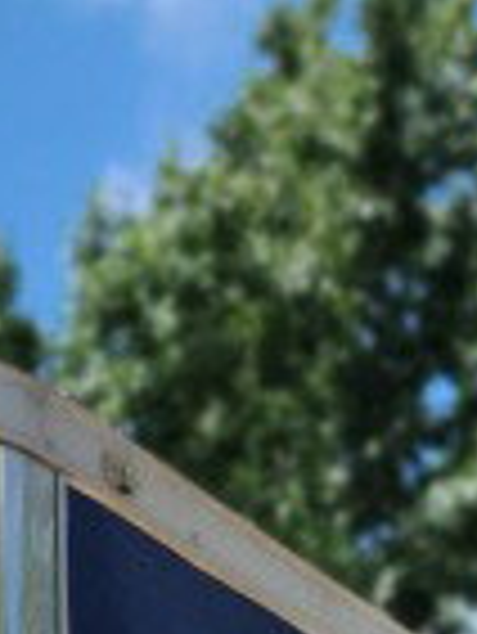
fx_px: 2532
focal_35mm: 138
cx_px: -126
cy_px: 1751
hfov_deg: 10.5
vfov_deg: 10.9
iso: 16
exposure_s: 1/719
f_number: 1.8
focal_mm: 6.7
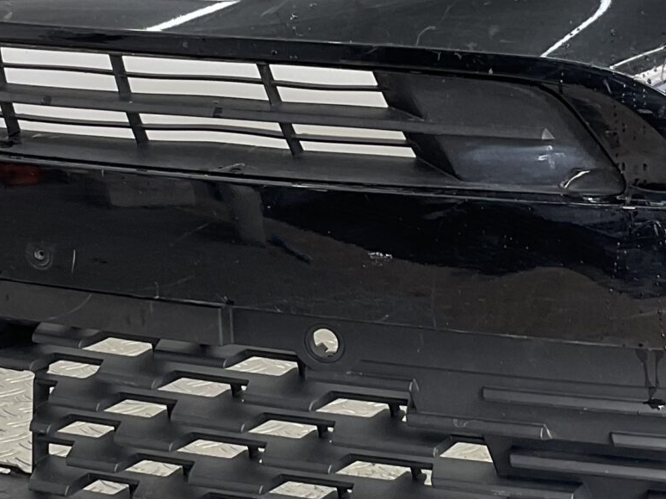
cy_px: 91
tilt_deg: -9.3
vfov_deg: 15.3
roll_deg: -2.3
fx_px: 1847
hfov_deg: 20.4
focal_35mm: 96
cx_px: 383
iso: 16
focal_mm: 3
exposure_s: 1/100
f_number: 1.8
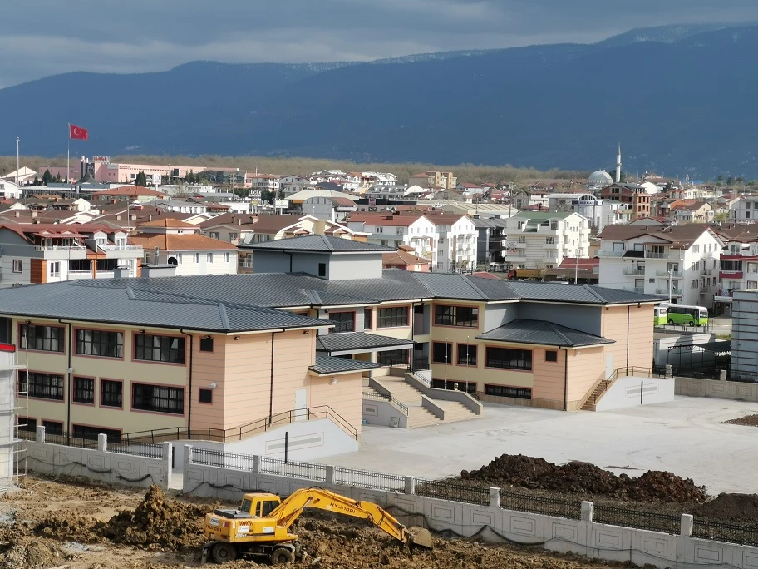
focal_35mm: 81
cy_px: 284
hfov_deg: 24.1
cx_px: 379
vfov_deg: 18.2
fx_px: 1774
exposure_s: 1/1355
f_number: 2.4
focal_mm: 7.48
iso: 50
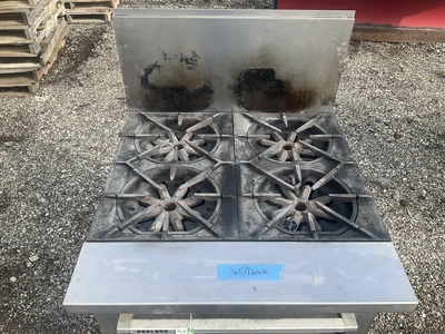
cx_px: 222
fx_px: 373
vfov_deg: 48.2
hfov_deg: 61.7
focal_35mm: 29
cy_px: 167
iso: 25
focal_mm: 3
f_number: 1.8
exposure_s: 1/666
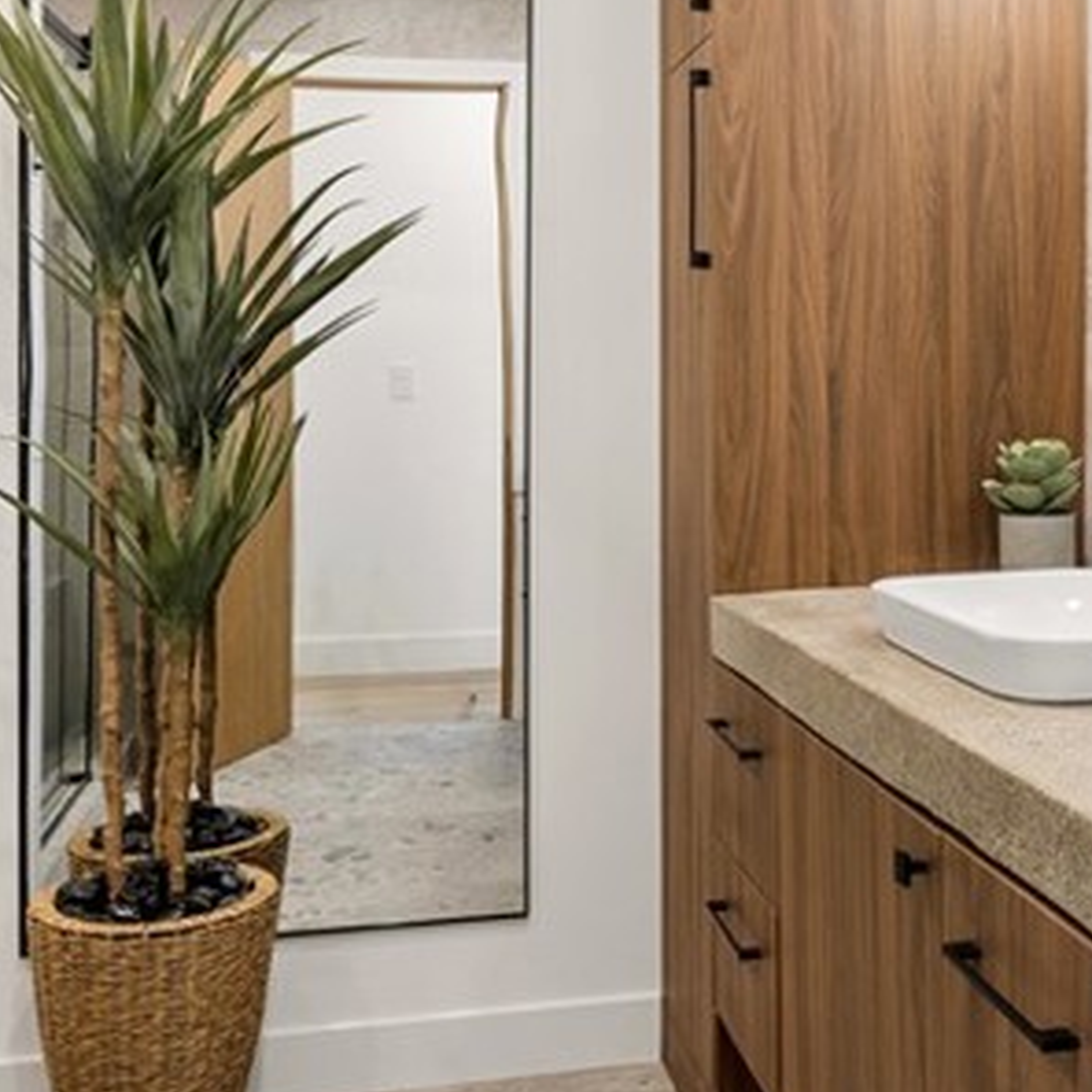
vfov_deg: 35.8
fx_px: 1677
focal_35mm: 47
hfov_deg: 34.7
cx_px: 911
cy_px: 389
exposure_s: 1/8
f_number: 9
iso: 320
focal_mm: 16
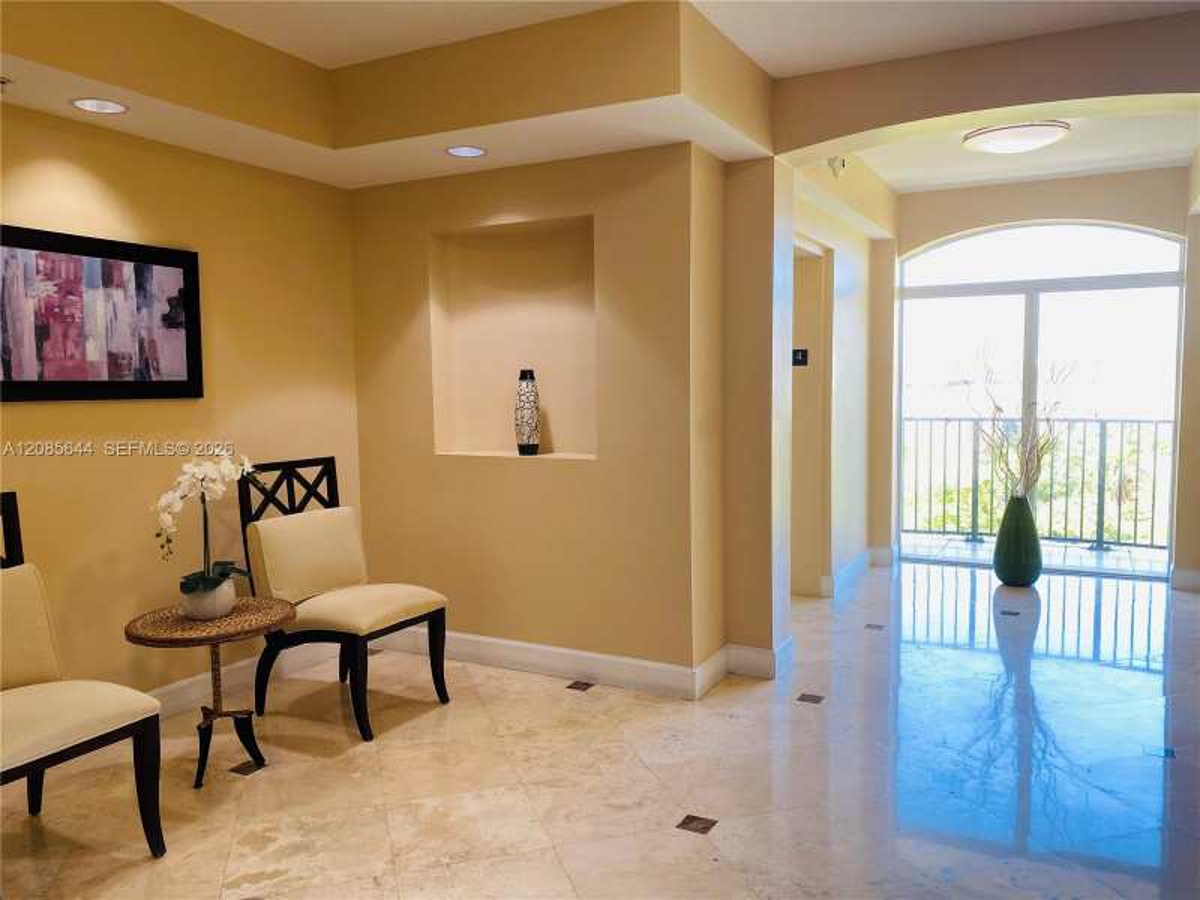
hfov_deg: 67.3
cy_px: 450
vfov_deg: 53.1
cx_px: 600
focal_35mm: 26
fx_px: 901
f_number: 1.8
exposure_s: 1/120
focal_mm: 4.25
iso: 80
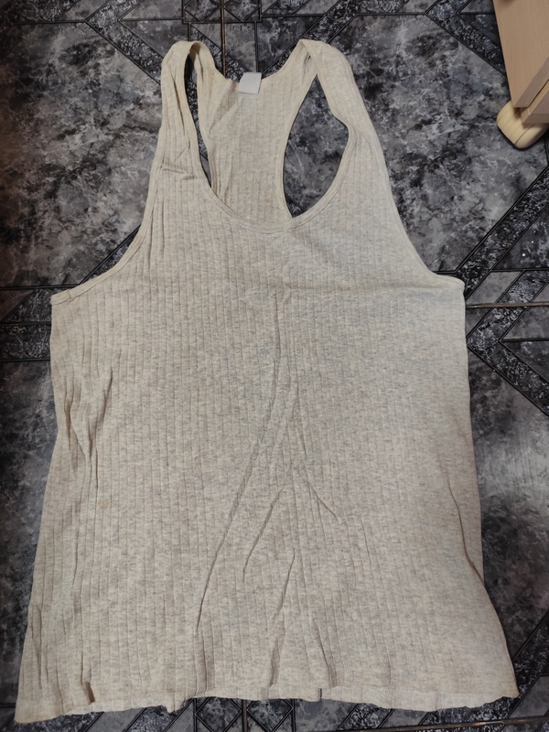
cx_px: 274
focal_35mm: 23
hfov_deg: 58.9
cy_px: 366
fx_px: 486
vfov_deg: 73.9
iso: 1000
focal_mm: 6.14
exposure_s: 1/50
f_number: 1.65
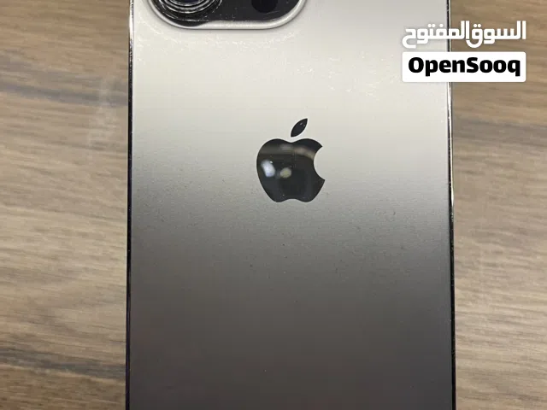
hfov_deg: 69.4
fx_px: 395
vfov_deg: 54.9
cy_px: 205
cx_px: 274
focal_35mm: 25
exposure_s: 1/50
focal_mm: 5.1
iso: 80
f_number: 1.6
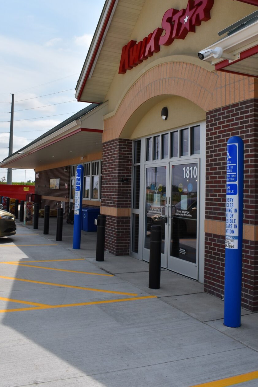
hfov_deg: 39.9
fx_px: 355
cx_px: 118
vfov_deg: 56.9
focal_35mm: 33
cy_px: 160
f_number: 7.1
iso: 400
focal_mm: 18
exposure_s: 1/2000
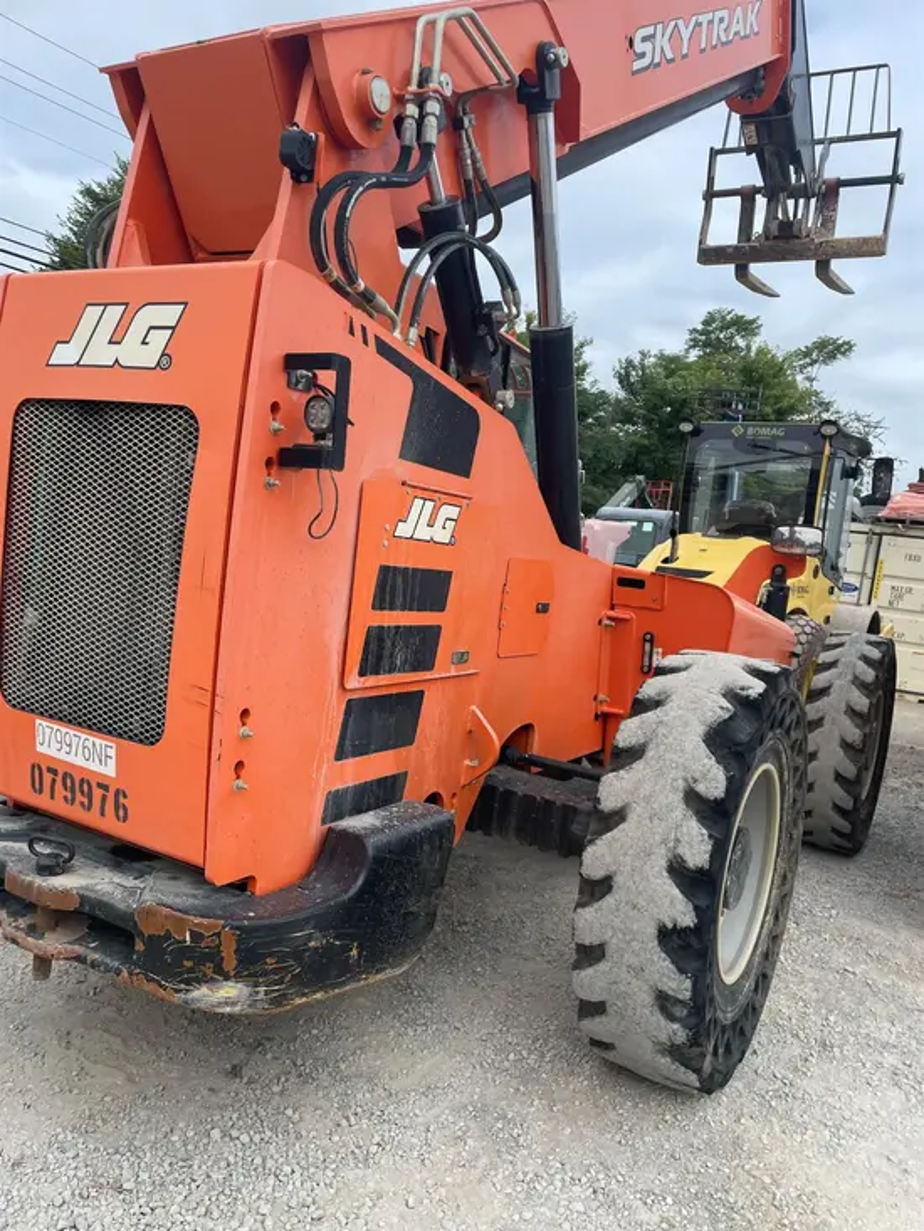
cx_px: 462
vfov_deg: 67.3
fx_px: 925
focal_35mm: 26
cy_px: 616
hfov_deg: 53.1
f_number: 1.6
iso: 32
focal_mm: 4.2
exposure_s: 1/1082
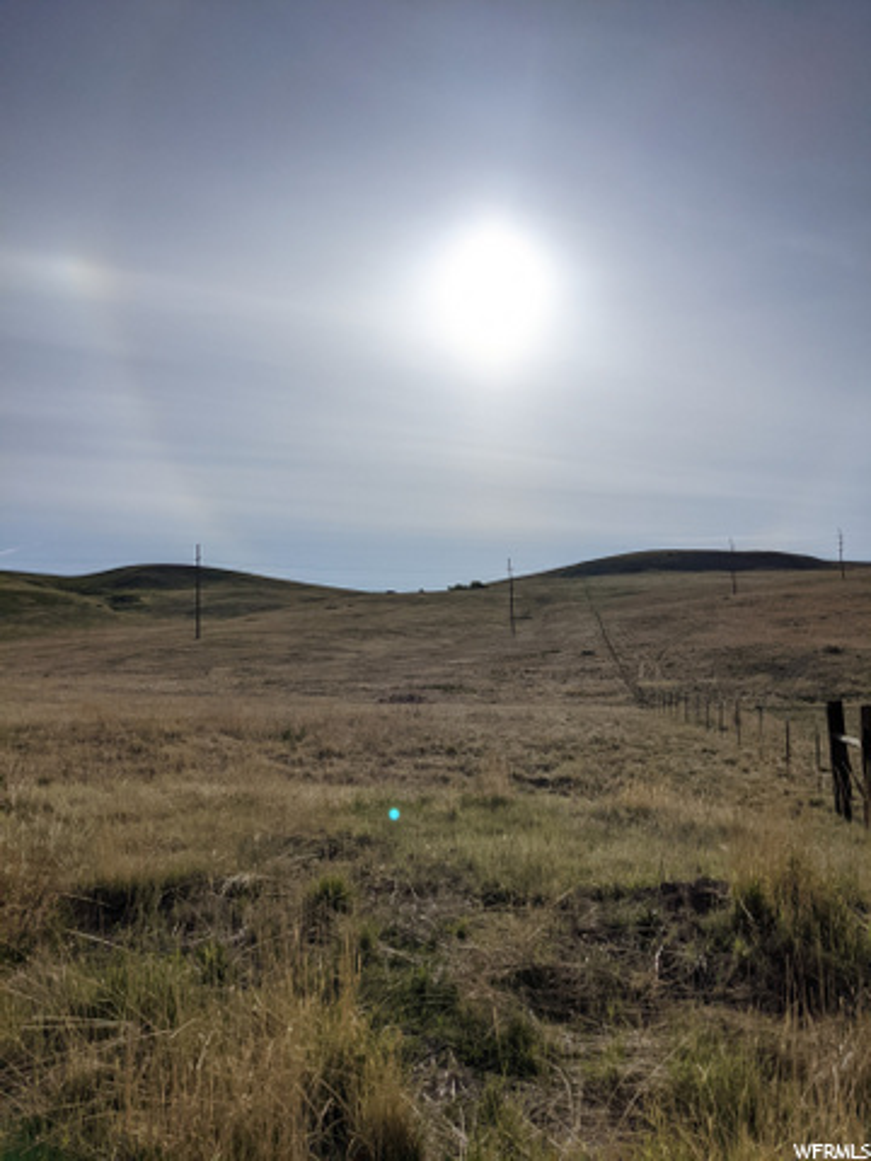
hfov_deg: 51.4
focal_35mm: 27
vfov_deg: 65.3
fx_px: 906
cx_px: 436
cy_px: 580
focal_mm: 4.38
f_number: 1.73
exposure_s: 1/23256
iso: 76
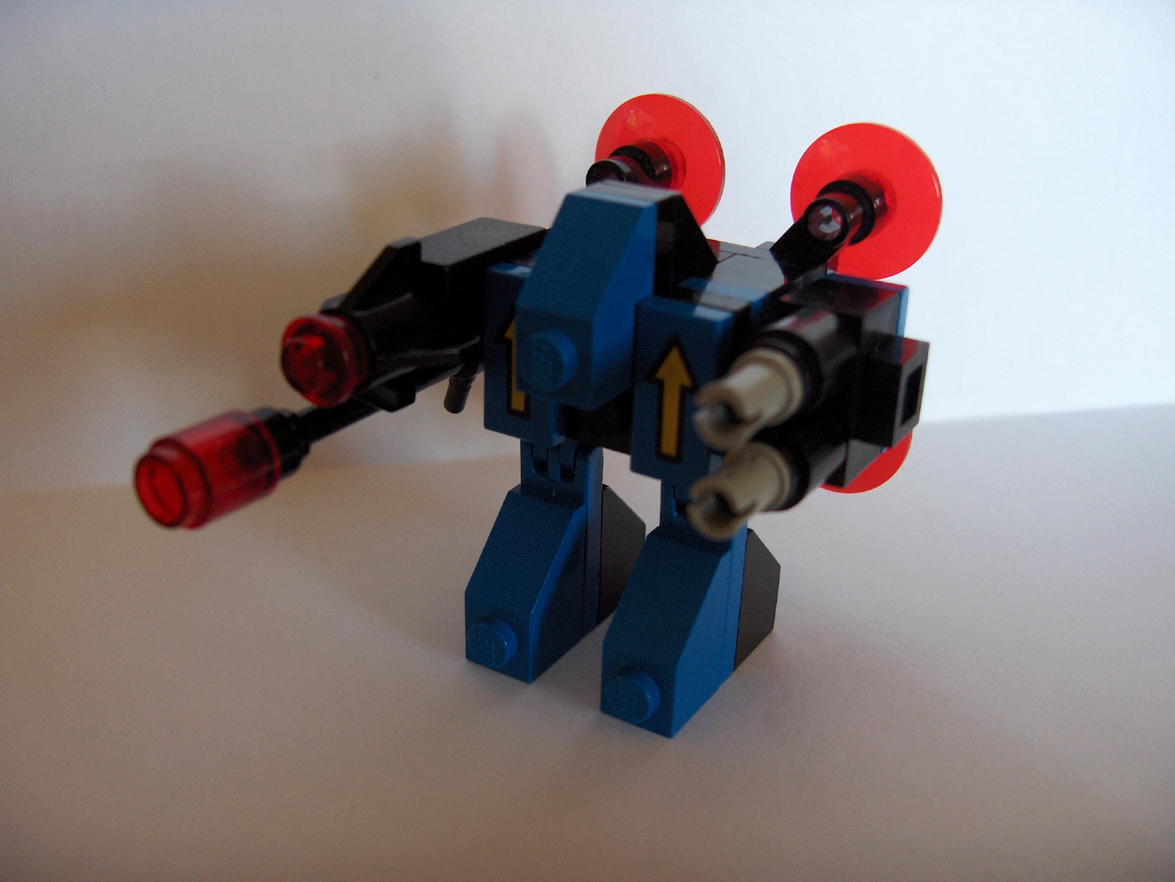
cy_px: 441
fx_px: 1324
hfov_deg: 47.9
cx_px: 588
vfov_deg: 36.8
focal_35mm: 39
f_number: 2.8
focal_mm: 8
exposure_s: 1/28.7
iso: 200
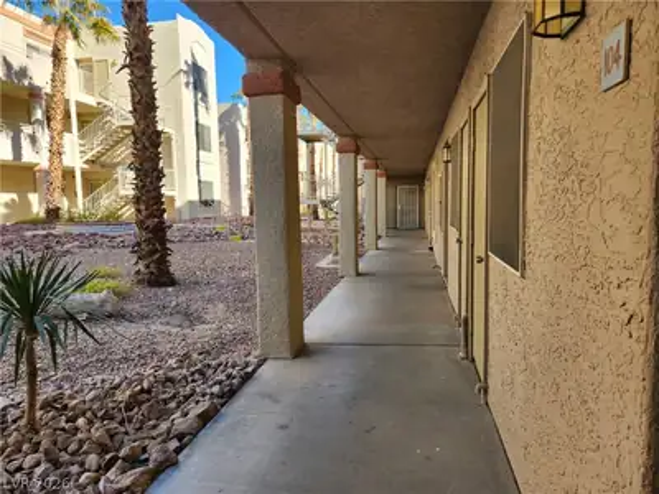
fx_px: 438
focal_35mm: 23
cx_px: 330
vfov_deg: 58.9
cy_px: 247
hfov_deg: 73.9
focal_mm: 5.4
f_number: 1.8
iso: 20
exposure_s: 1/414
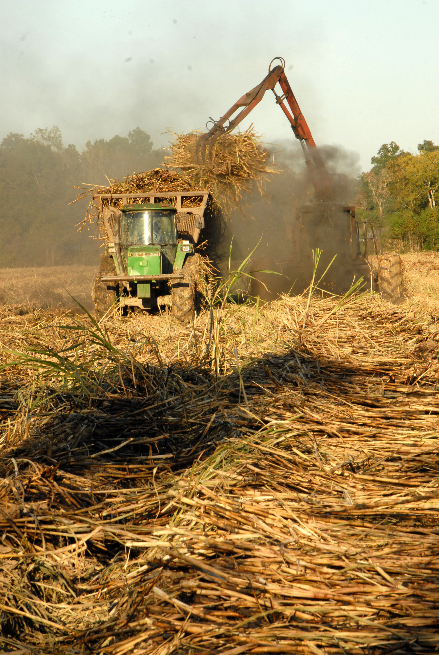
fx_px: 3283
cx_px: 220
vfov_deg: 11.4
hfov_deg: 7.7
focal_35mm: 180
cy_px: 328
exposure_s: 1/160
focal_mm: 120
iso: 400
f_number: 18
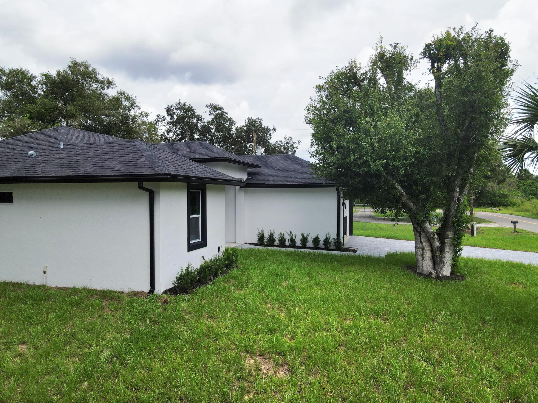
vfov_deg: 56.8
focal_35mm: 24
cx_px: 269
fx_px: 373
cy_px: 202
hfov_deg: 71.6
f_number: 2.8
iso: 100
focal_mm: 4.5
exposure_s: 1/833
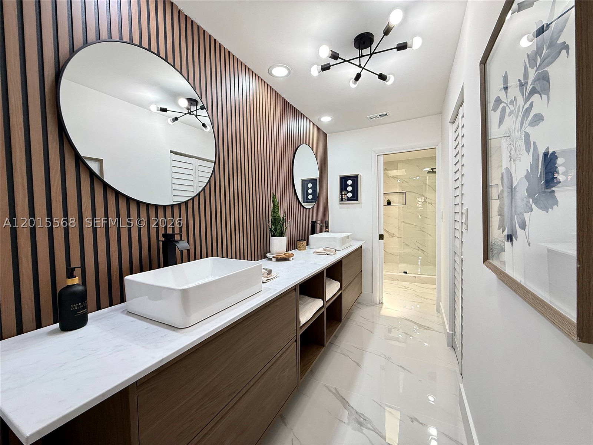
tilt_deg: -2.3
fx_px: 240
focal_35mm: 14
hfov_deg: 102.1
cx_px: 296
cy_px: 222
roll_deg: +1.4
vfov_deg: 85.7
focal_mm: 2.22
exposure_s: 1/120
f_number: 2.2
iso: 160
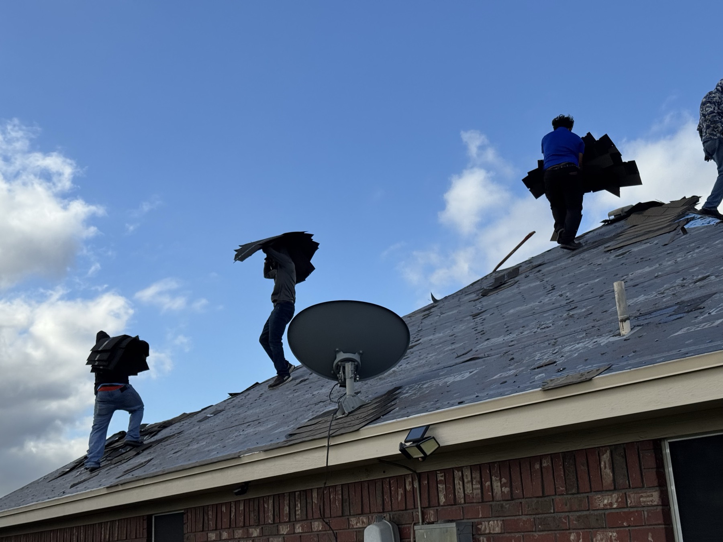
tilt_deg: +18.8
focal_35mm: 48
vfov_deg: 30.3
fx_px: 1003
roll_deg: +1.5
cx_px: 362
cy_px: 271
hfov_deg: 39.7
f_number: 1.78
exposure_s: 1/4310
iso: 64
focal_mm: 6.76
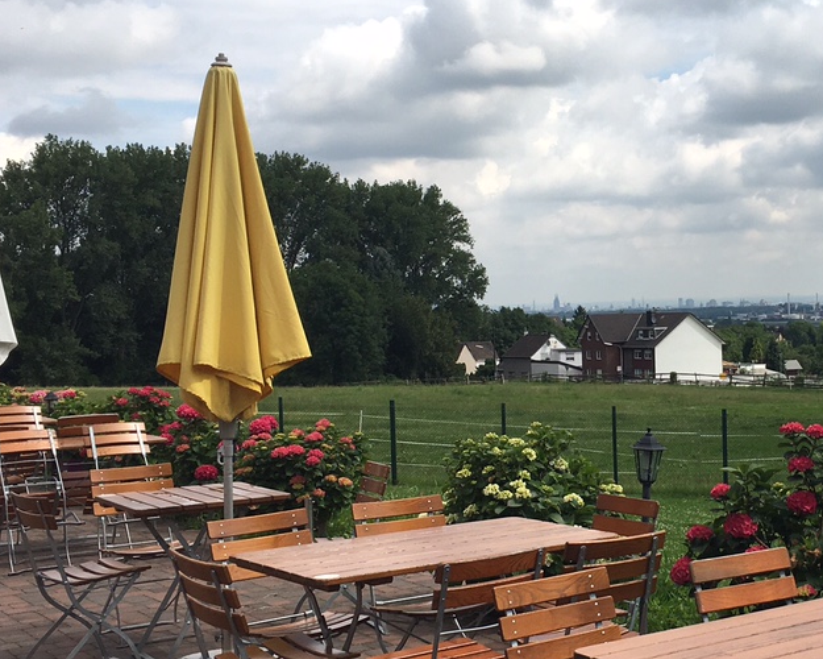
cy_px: 343
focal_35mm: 58
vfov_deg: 26.2
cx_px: 674
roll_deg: +1.1
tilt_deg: -1.4
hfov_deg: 31.5
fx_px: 1413
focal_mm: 4.15
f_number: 2.2
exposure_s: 1/1672
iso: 25
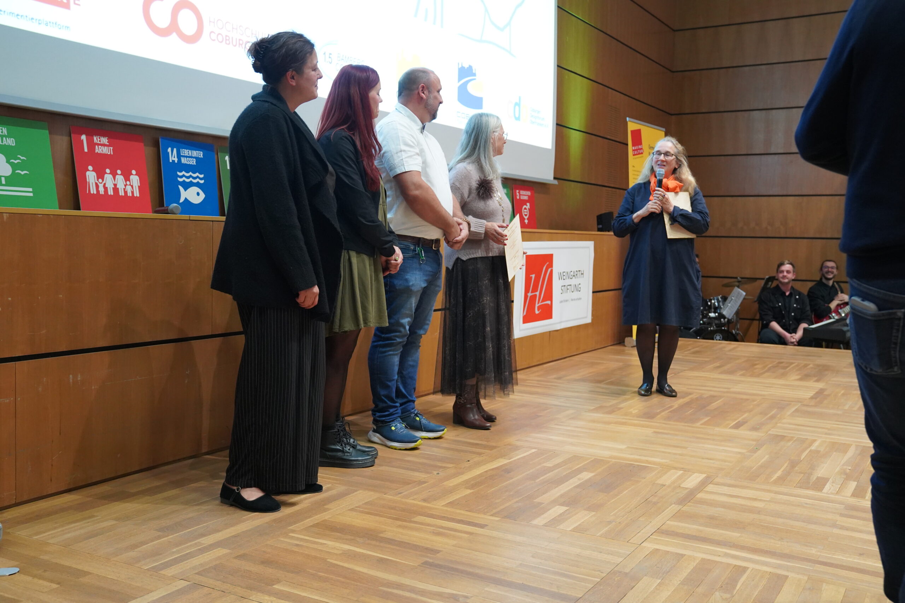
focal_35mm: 35
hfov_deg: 54.4
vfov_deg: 37.9
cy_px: 302
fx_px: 880
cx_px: 452
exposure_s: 1/160
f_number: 4
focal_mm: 35
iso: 4000
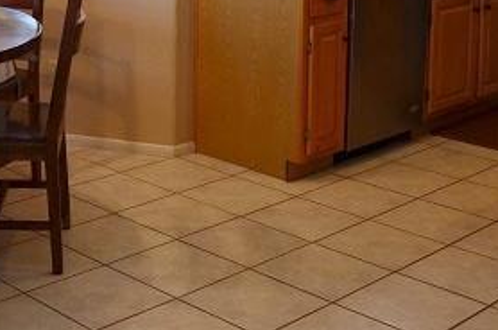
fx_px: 994
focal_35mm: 72
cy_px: -77
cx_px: 64
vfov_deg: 17.8
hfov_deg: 27.3
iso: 400
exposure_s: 1/100
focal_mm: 18
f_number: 5
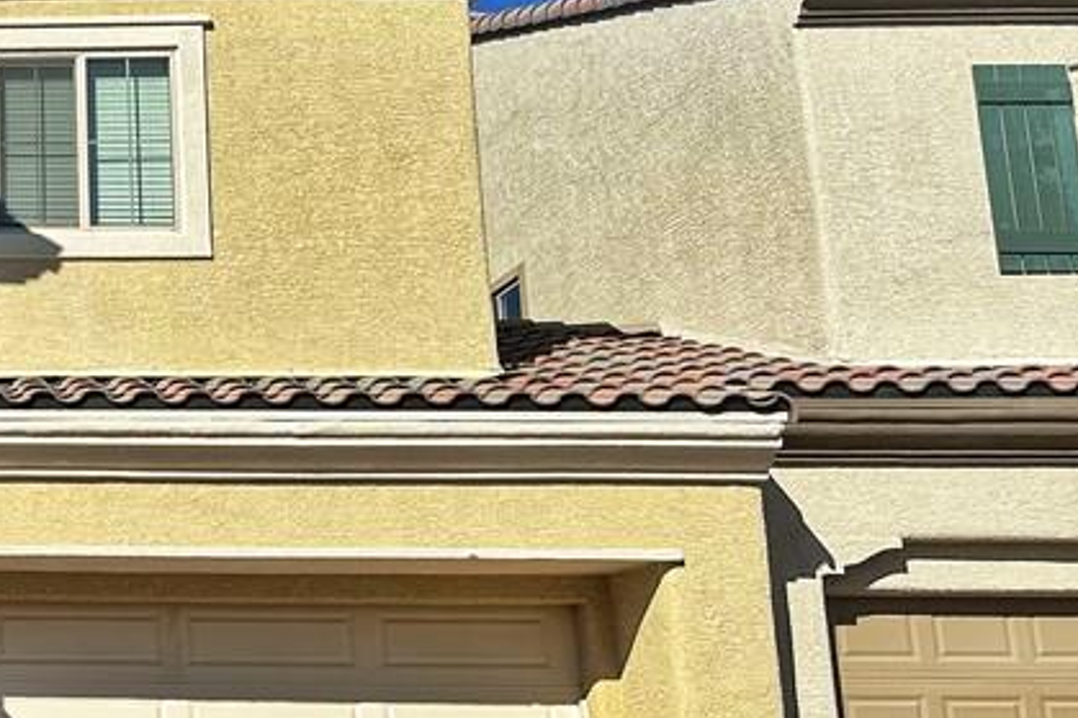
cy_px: 358
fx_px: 1826
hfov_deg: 28.5
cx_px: -221
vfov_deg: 22.2
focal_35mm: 61
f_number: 1.78
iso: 80
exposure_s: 1/10753
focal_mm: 6.86
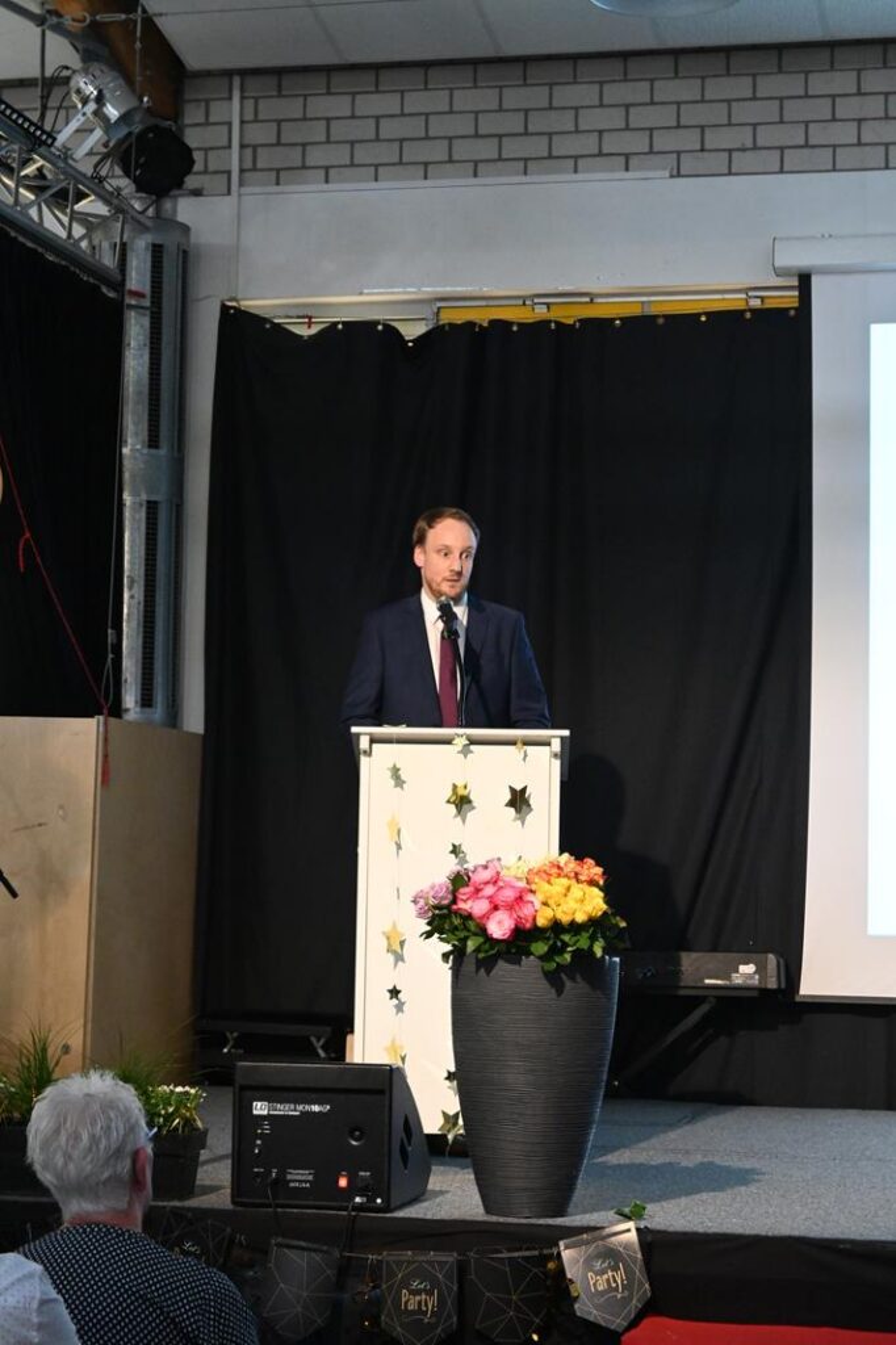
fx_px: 2802
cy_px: 672
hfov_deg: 18.2
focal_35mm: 75
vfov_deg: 27.0
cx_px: 448
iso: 4500
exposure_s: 1/40
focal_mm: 50
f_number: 6.3
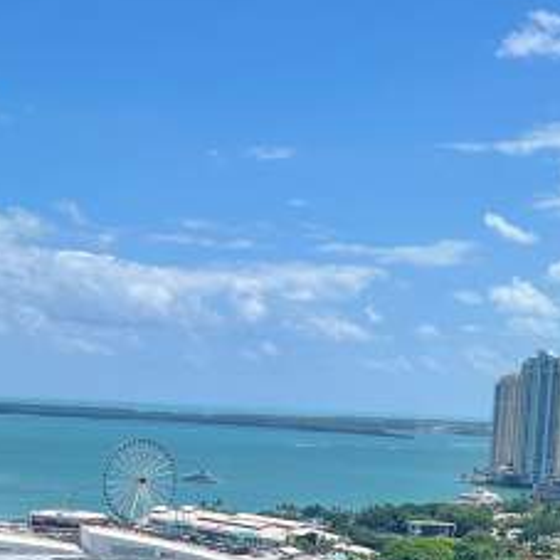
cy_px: 543
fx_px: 1483
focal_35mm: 81
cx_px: 59
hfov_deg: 21.0
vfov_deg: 20.8
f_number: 1.5
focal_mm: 5.7
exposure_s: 1/5882
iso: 50
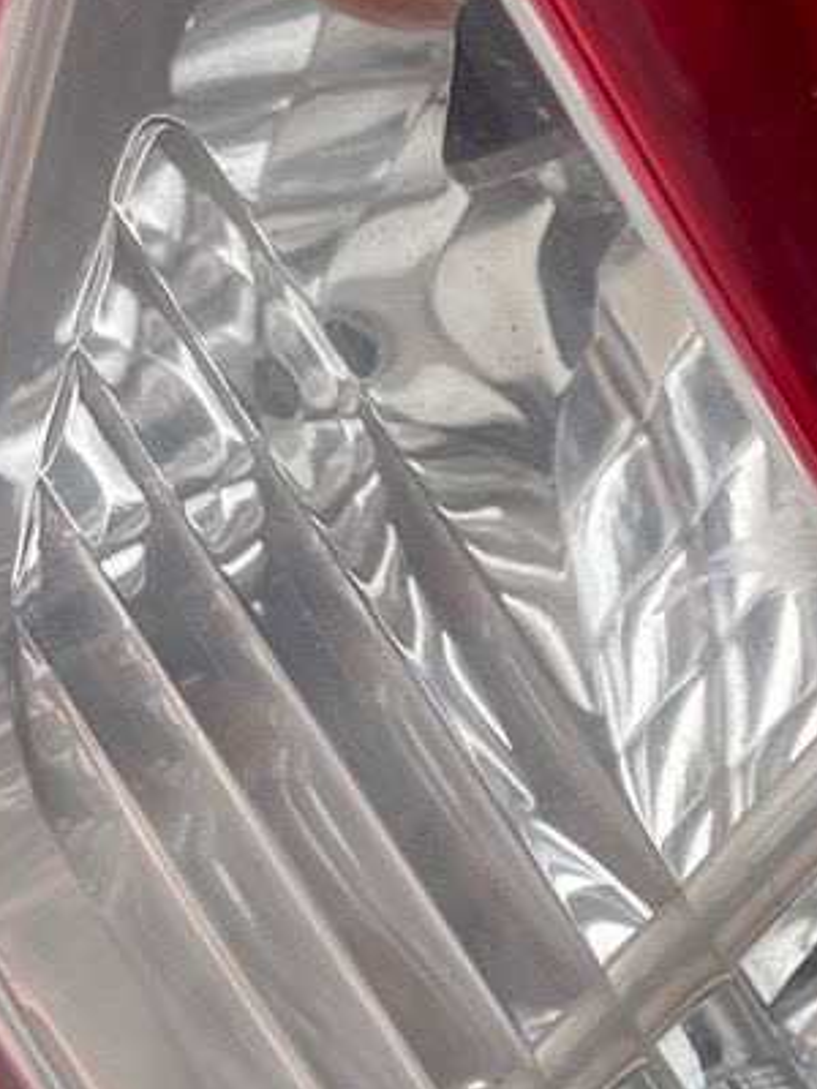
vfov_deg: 16.2
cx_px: 1544
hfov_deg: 11.6
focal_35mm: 117
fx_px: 3682
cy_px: 1258
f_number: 1.6
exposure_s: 1/855
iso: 32
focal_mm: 4.2
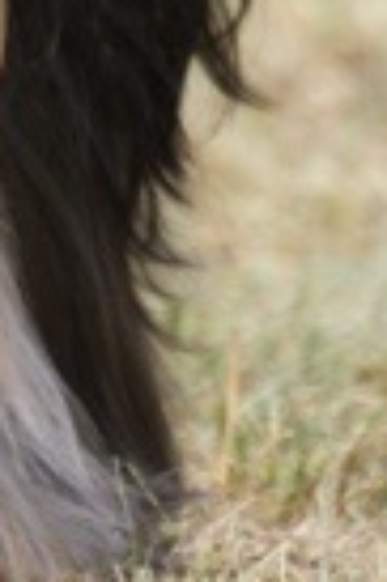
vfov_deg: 1.3
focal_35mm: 1577
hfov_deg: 0.9
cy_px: -30
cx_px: -238
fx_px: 25492
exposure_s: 1/500
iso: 160
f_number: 5.6
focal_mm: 300
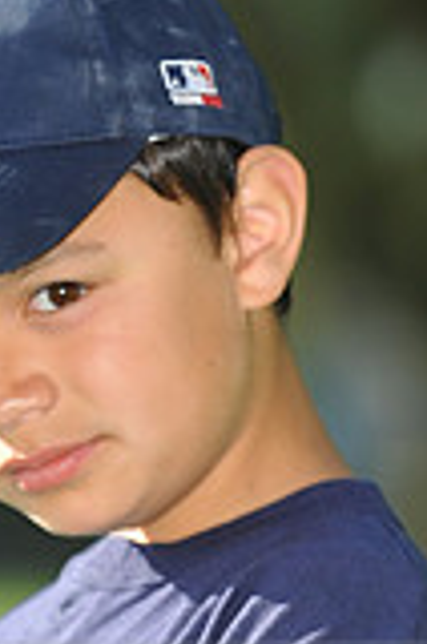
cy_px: 696
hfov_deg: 2.6
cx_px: 0
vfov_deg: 3.9
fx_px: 9416
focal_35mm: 527
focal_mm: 145
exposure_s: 1/640
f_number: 4
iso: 200
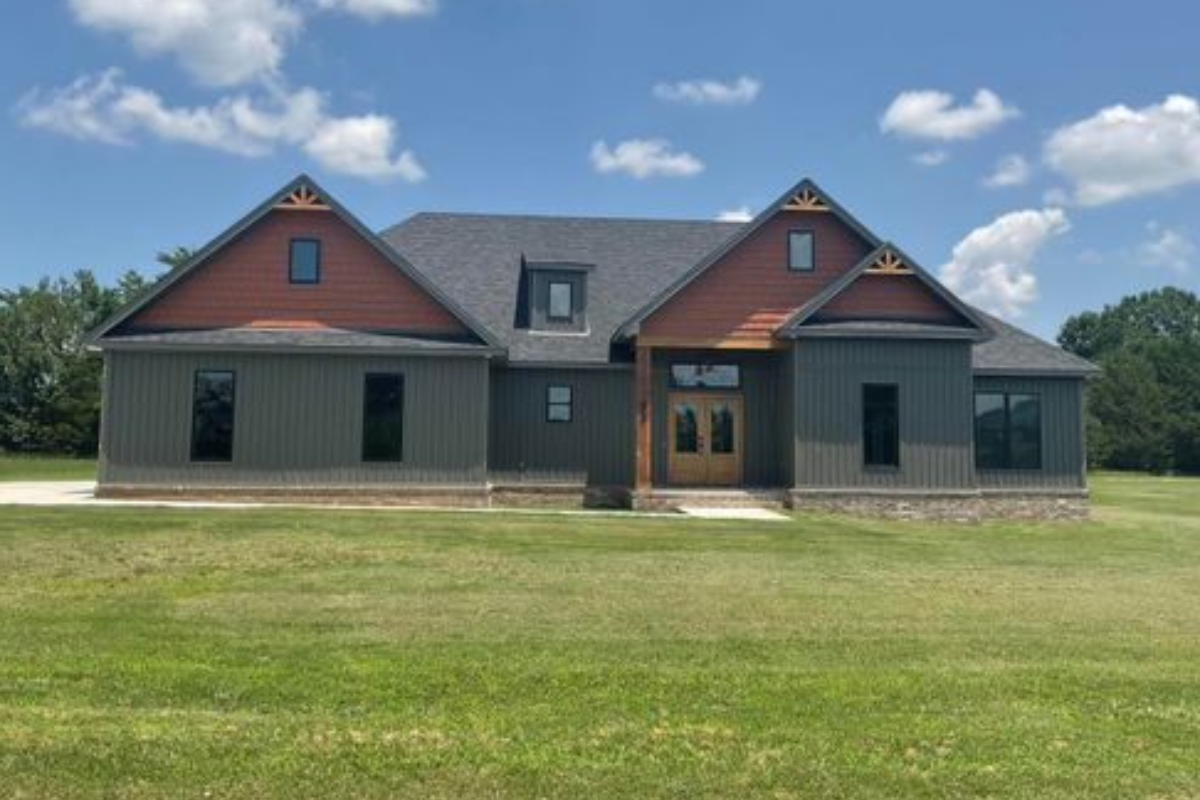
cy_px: 372
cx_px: 593
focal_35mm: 31
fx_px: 1033
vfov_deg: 42.3
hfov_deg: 60.3
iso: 16
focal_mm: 3
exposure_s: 1/1912
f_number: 1.8
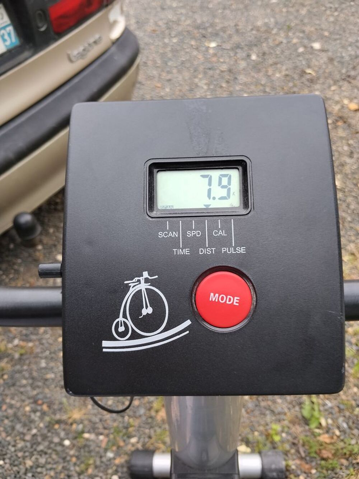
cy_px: 240
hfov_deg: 48.2
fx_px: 401
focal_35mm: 29
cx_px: 180
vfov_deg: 61.7
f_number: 1.8
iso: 50
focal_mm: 3.96
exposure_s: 1/100
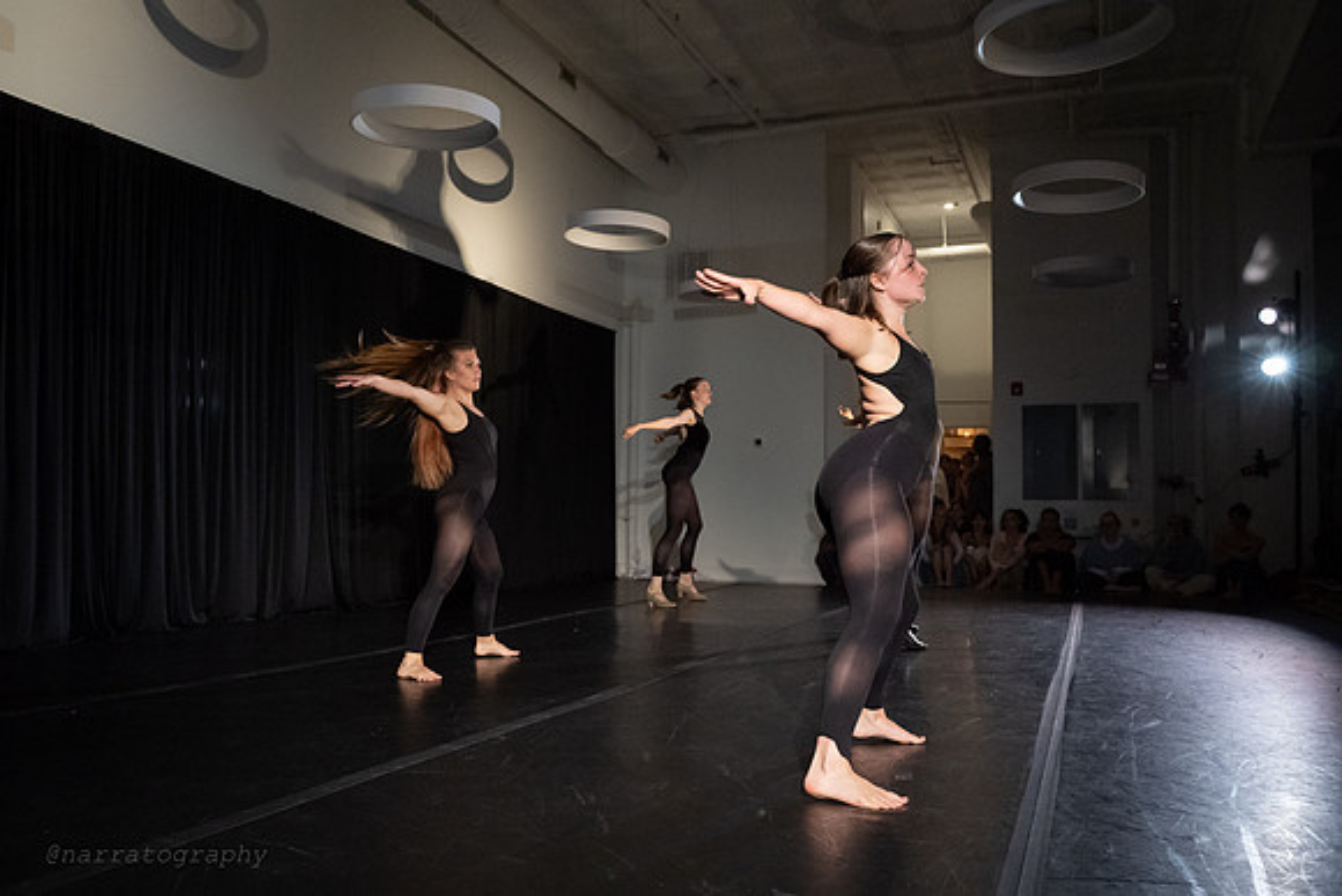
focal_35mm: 30
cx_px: 626
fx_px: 1123
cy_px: 447
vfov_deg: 43.5
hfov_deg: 61.6
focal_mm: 28
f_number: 4
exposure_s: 1/400
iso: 6400
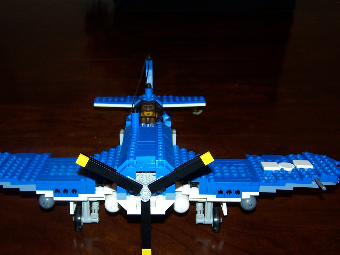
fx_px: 481
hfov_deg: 38.8
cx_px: 144
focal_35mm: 49
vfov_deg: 29.5
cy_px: 162
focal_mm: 6.3
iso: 80
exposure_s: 1/60
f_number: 2.8
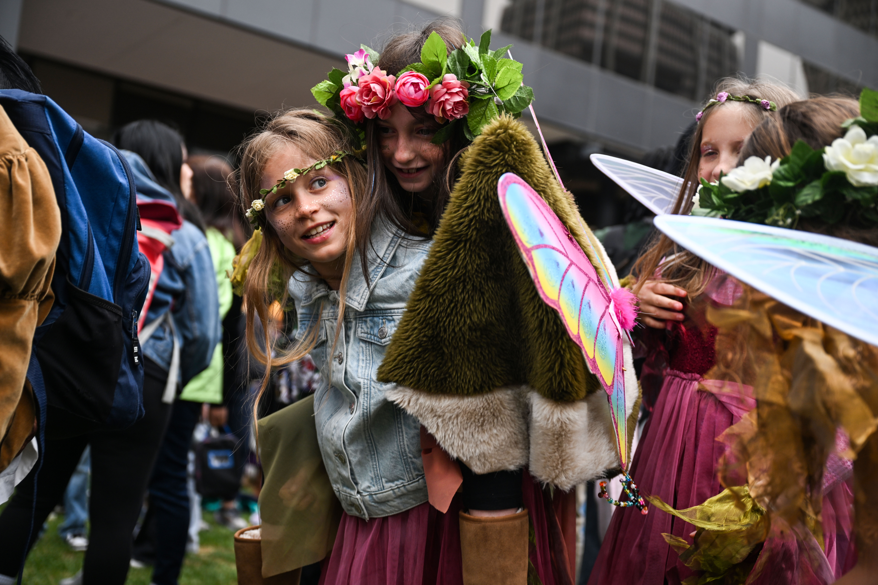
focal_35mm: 43
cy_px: 292
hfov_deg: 45.4
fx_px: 1049
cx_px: 439
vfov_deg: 31.2
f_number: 2.8
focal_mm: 43
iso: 200
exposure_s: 1/500
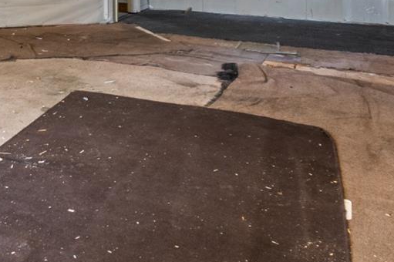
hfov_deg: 38.4
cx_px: 52
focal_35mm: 48
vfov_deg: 24.2
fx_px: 530
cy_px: -81
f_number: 8
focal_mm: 16.5
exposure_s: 2
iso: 400
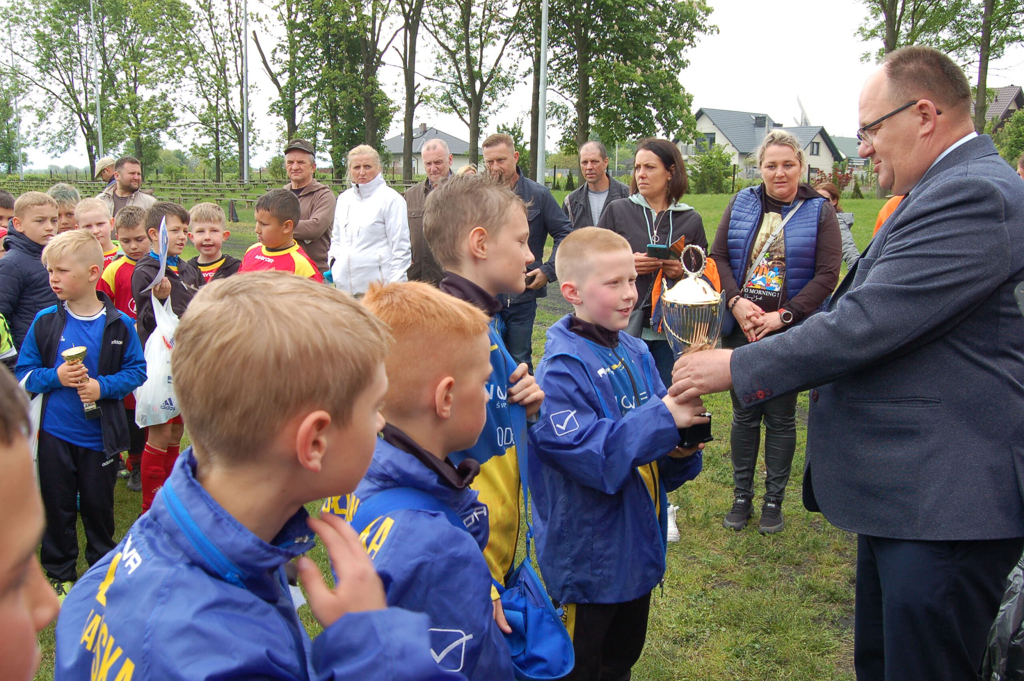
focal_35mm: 34
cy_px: 340
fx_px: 980
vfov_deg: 38.3
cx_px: 512
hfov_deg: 55.1
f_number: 10
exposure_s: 1/200
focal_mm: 23
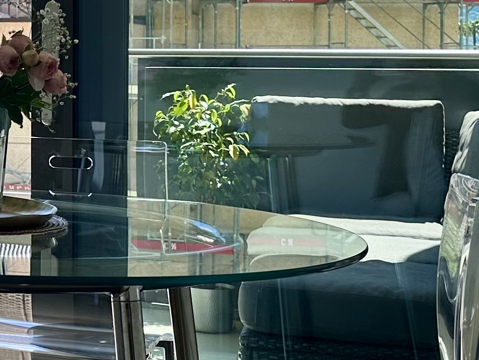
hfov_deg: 17.9
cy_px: 69
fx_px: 1357
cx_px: -235
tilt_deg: +0.4
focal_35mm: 98
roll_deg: -0.2
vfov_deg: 15.0
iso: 80
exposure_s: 1/894
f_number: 1.78
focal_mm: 6.86
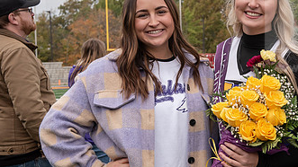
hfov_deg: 23.8
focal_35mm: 88
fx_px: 695
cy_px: 87
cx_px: 238
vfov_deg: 13.7
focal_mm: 48
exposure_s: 1/640
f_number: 8
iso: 500
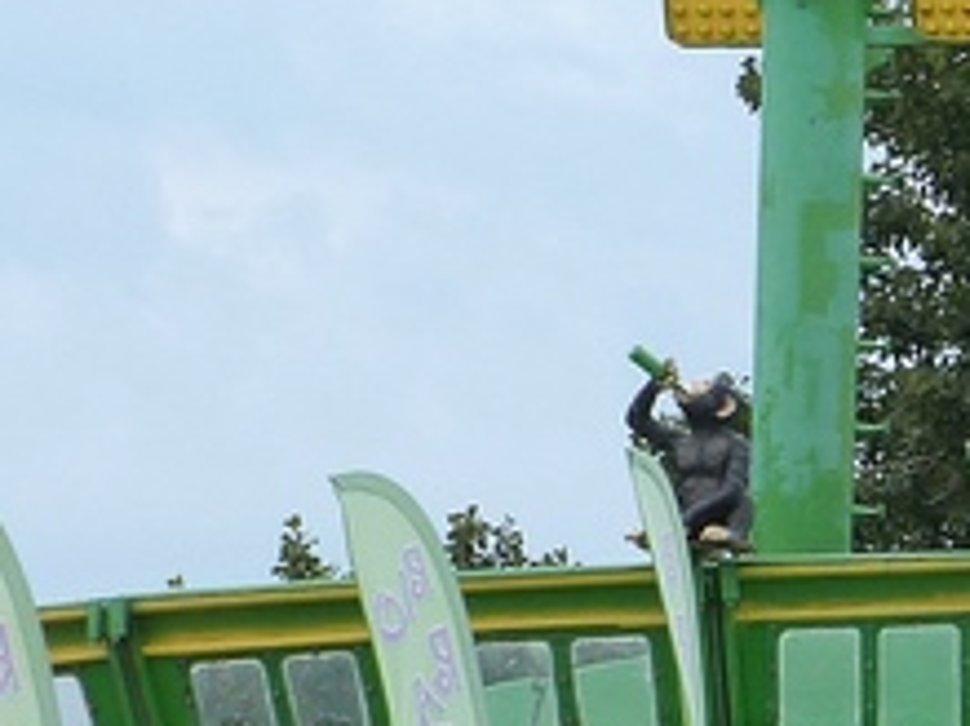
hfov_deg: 3.3
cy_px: 465
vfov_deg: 2.5
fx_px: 16636
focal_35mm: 594
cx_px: 1922
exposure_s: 1/250
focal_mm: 23.5
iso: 100
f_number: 5.6
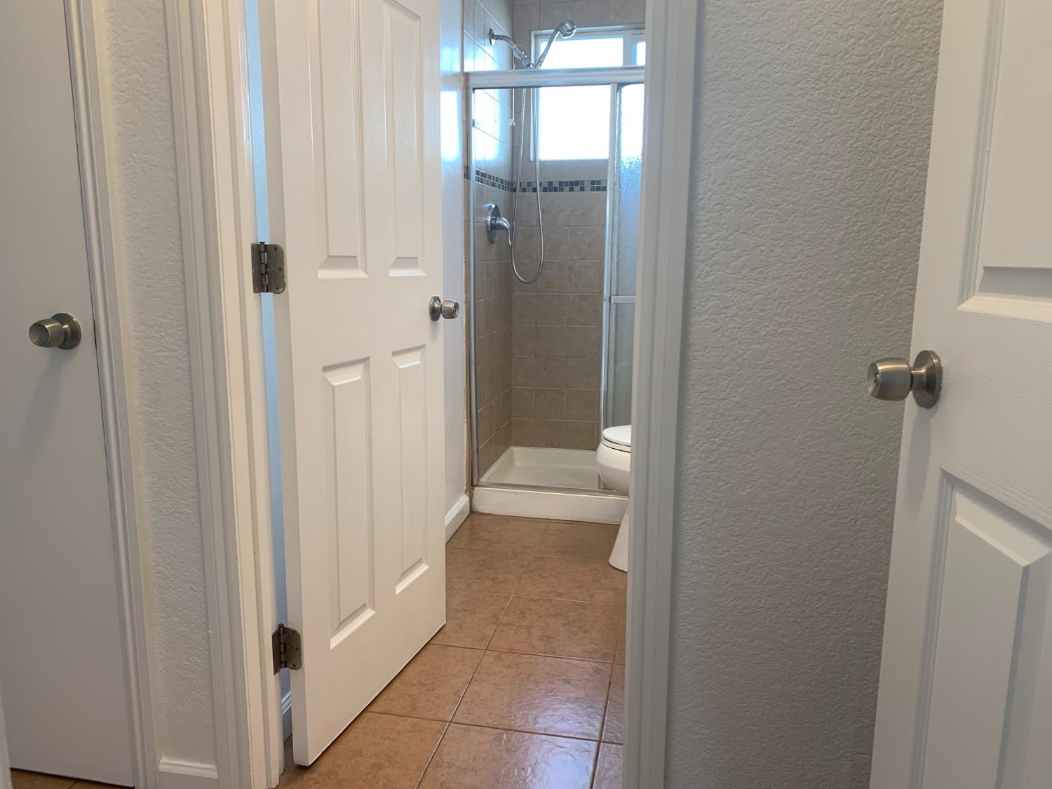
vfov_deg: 53.1
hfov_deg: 67.3
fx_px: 790
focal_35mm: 26
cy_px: 394
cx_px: 526
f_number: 1.8
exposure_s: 1/120
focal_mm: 4.25
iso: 50
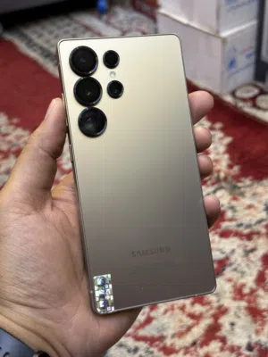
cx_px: 134
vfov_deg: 39.7
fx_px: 495
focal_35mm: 48
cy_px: 178
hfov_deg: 30.3
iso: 64
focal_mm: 6.86
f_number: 1.78
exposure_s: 1/184
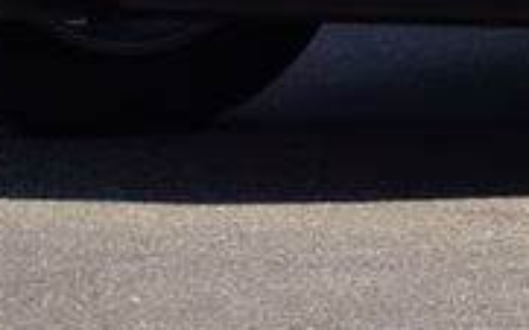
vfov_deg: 3.8
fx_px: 4871
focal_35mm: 338
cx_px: 751
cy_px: -353
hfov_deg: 6.2
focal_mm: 50
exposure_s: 1/125
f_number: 11
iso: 140
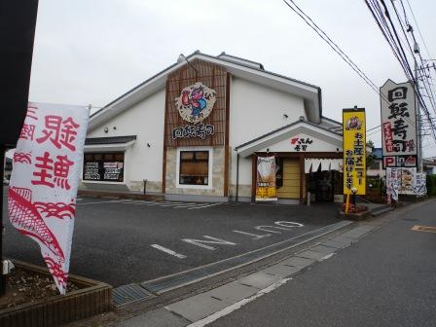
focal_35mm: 28
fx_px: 353
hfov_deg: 63.4
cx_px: 218
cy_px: 164
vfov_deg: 49.7
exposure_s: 1/210
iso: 64
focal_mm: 6
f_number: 5.1
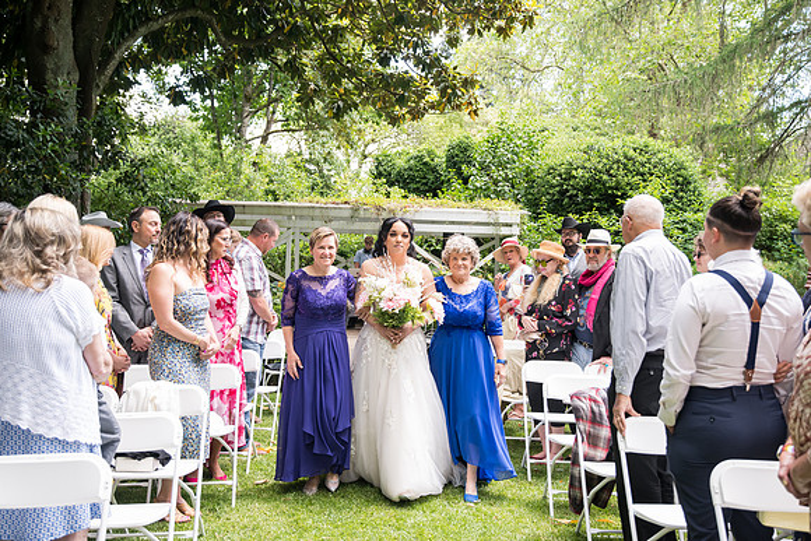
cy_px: 270
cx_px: 406
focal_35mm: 38
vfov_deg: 35.1
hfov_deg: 50.7
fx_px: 856
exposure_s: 1/400
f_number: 3.5
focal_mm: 38
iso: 640
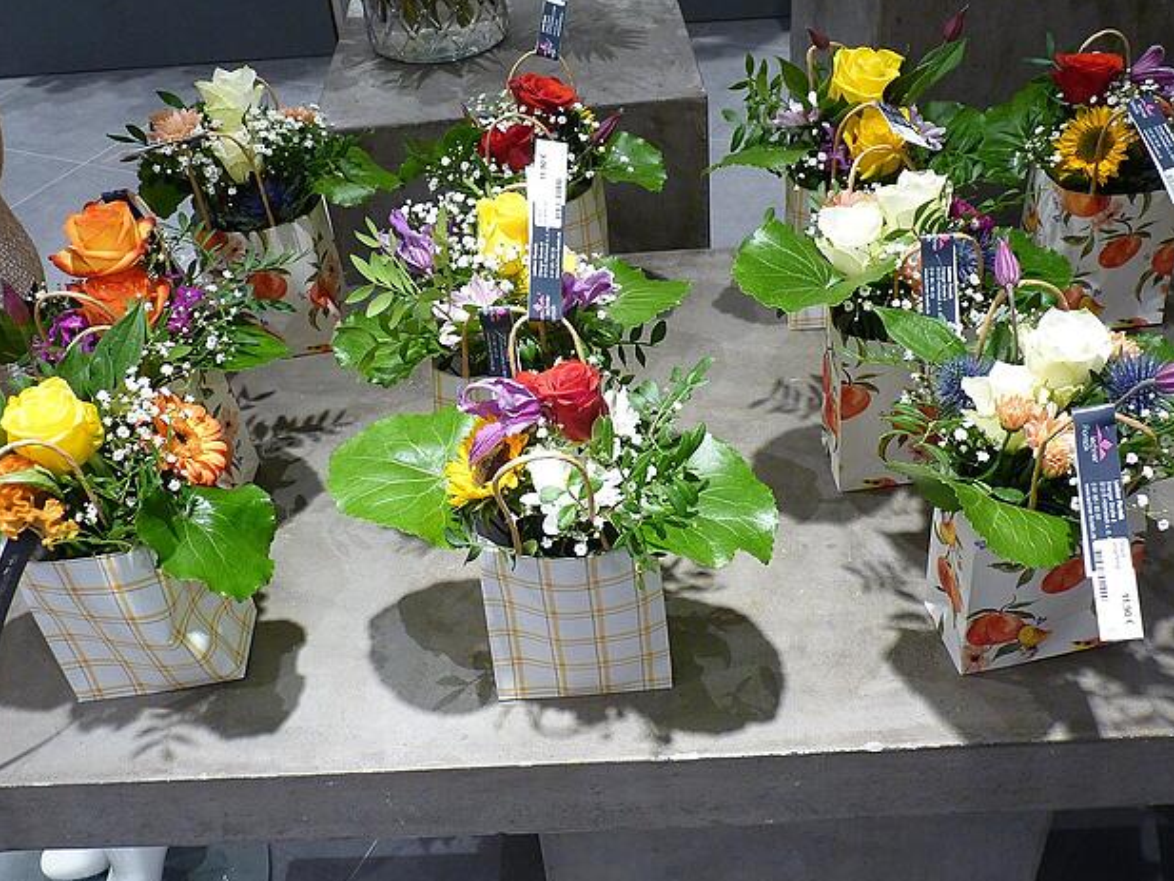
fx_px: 1187
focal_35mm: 35
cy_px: 400
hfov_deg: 52.6
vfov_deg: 40.7
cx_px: 590
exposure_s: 1/30
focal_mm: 4.8
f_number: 2.8
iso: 200
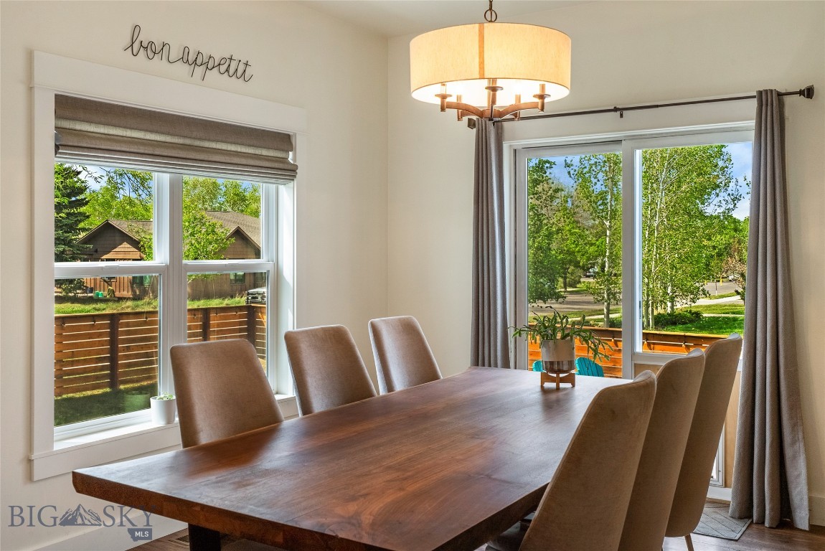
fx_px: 802
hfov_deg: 54.4
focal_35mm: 35
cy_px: 276
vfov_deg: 37.9
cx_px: 412
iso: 400
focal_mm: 35
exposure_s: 1/30
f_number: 11
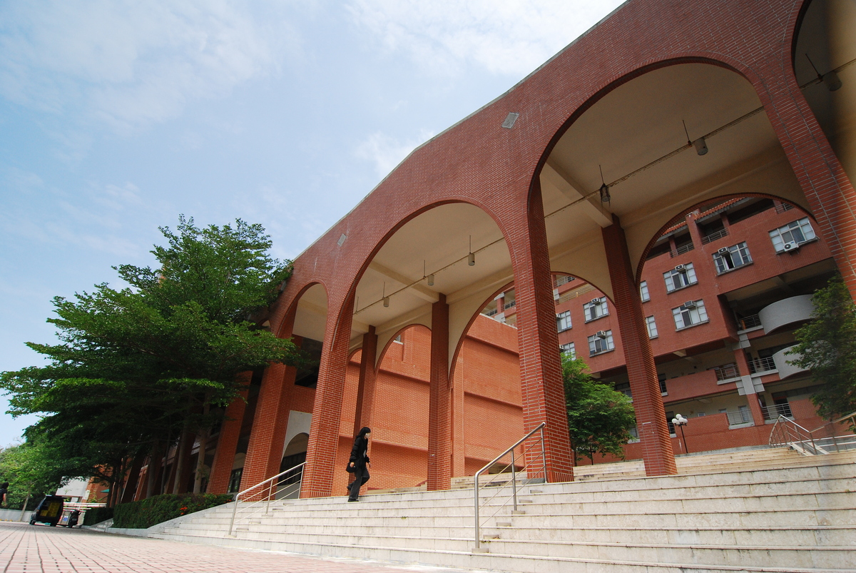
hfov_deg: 89.9
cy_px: 286
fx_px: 428
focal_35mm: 18
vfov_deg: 67.5
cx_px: 428
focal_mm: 12
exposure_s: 1/400
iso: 400
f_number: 6.3
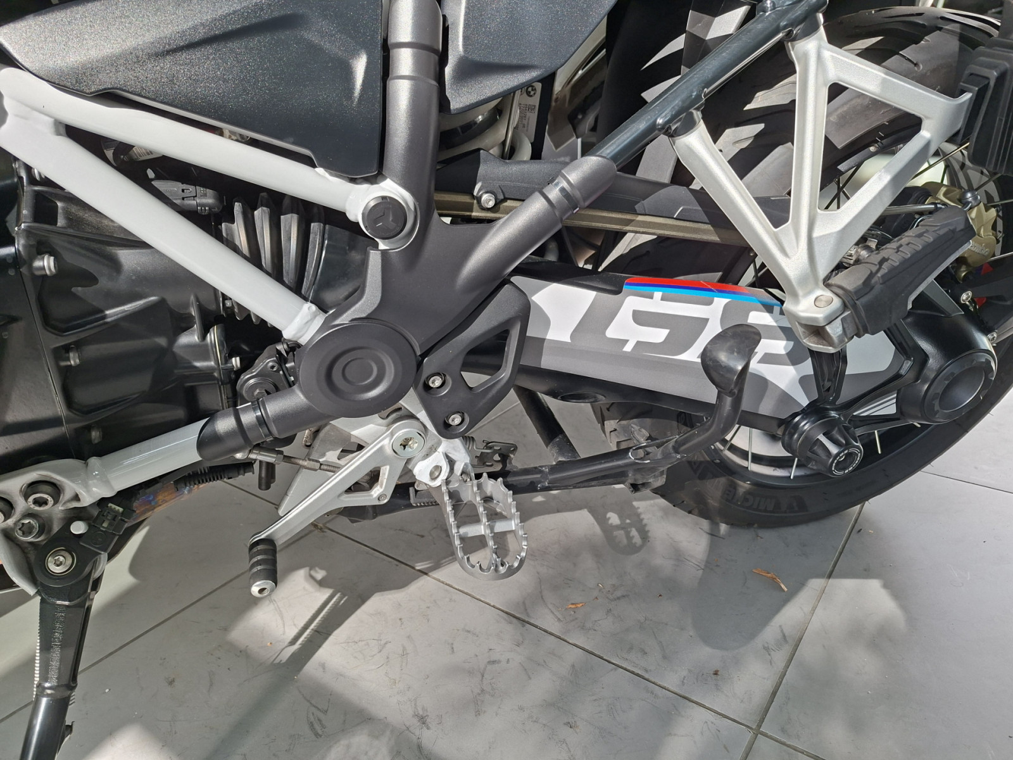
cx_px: 506
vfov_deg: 58.9
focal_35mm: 23
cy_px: 380
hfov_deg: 73.9
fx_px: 673
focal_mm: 5.54
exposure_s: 1/167
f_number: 1.8
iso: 40
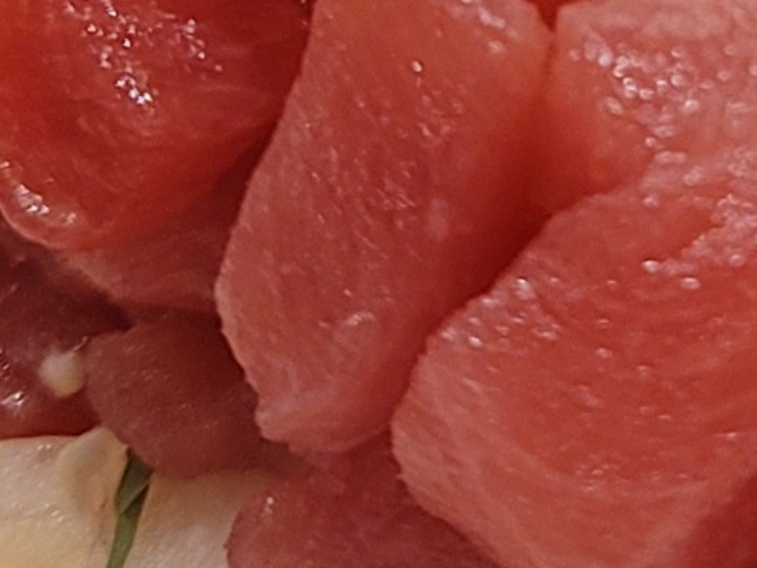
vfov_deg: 16.0
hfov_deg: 21.1
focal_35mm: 92
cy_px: 143
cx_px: 581
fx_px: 2012
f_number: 1.8
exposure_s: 1/60.2
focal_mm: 7
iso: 160
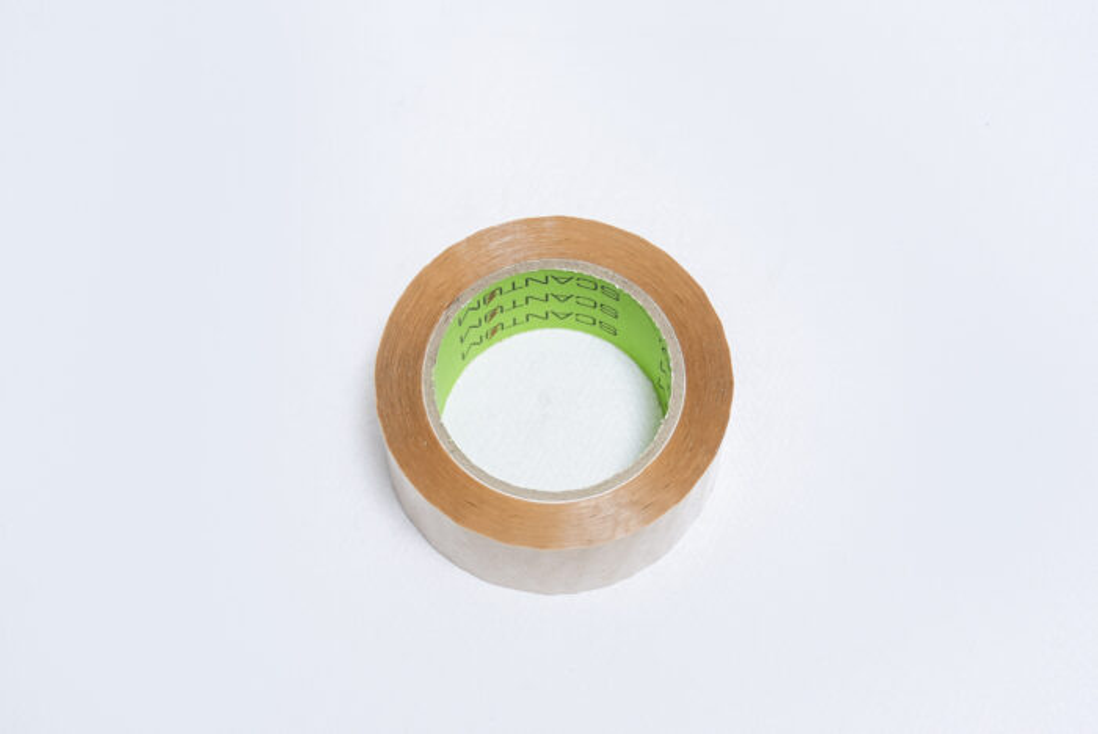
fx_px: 2137
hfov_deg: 28.8
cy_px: 367
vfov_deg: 19.5
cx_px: 549
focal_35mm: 70
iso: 3200
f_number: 9
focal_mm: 70
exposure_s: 1/200
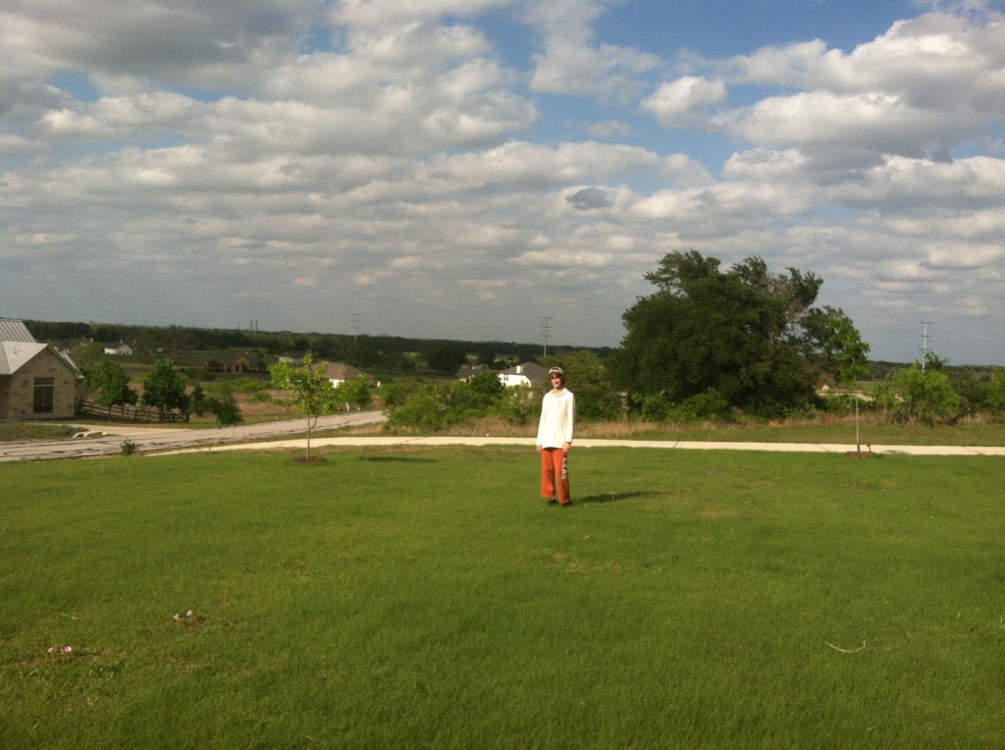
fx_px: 1014
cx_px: 502
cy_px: 375
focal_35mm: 35
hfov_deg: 52.7
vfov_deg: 40.6
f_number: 2.8
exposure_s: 1/1579
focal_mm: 3.85
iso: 80
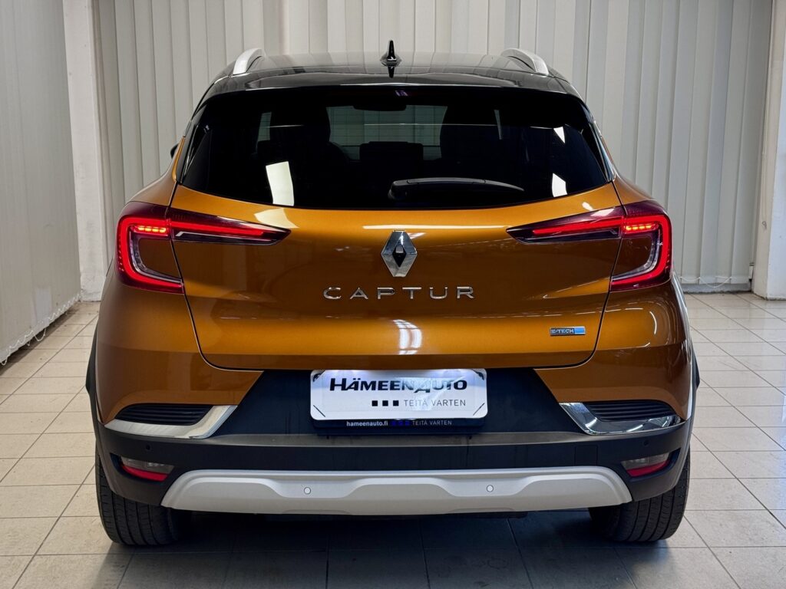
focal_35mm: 48
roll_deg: -0.1
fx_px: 1090
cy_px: 294
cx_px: 393
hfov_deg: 39.7
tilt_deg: -10.7
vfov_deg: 30.3
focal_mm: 6.76
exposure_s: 1/109
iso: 125
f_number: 1.78
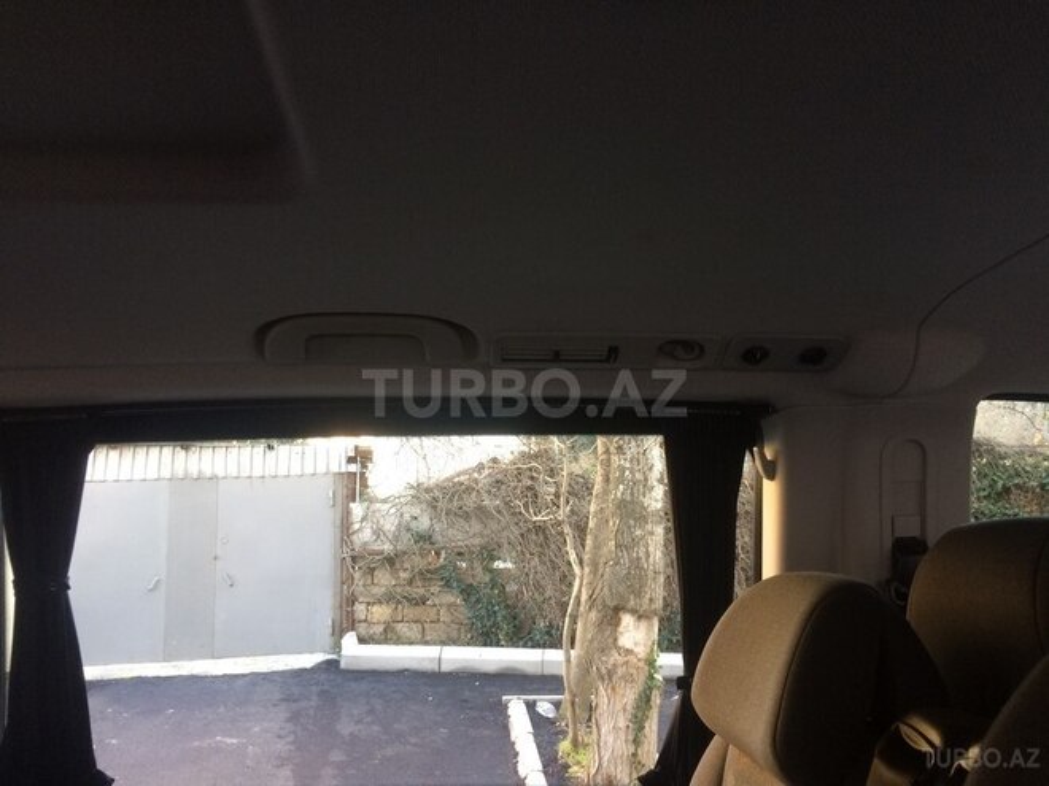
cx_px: 524
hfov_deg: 61.7
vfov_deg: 48.2
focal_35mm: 29
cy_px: 393
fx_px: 879
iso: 50
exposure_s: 1/33
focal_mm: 4.15
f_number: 2.2
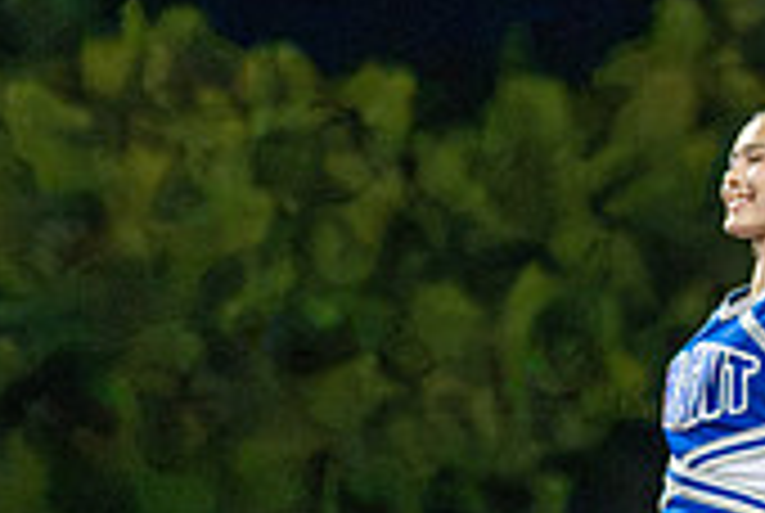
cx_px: 1024
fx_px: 7025
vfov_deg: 4.2
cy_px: 695
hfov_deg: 6.2
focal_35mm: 330
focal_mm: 82
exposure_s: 1/1000
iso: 25600
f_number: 2.8
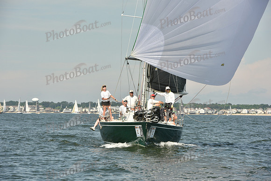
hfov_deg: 10.3
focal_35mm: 200
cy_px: 90
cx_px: 136
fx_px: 1506
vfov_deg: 6.9
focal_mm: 200
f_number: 13
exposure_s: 1/640
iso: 320
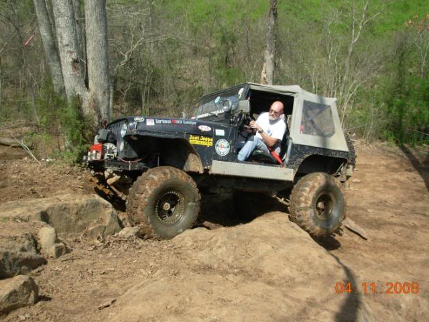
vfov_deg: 37.7
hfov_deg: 49.0
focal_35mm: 38
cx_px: 214
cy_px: 161
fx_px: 471
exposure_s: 1/704
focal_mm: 6.3
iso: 50
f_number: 2.9
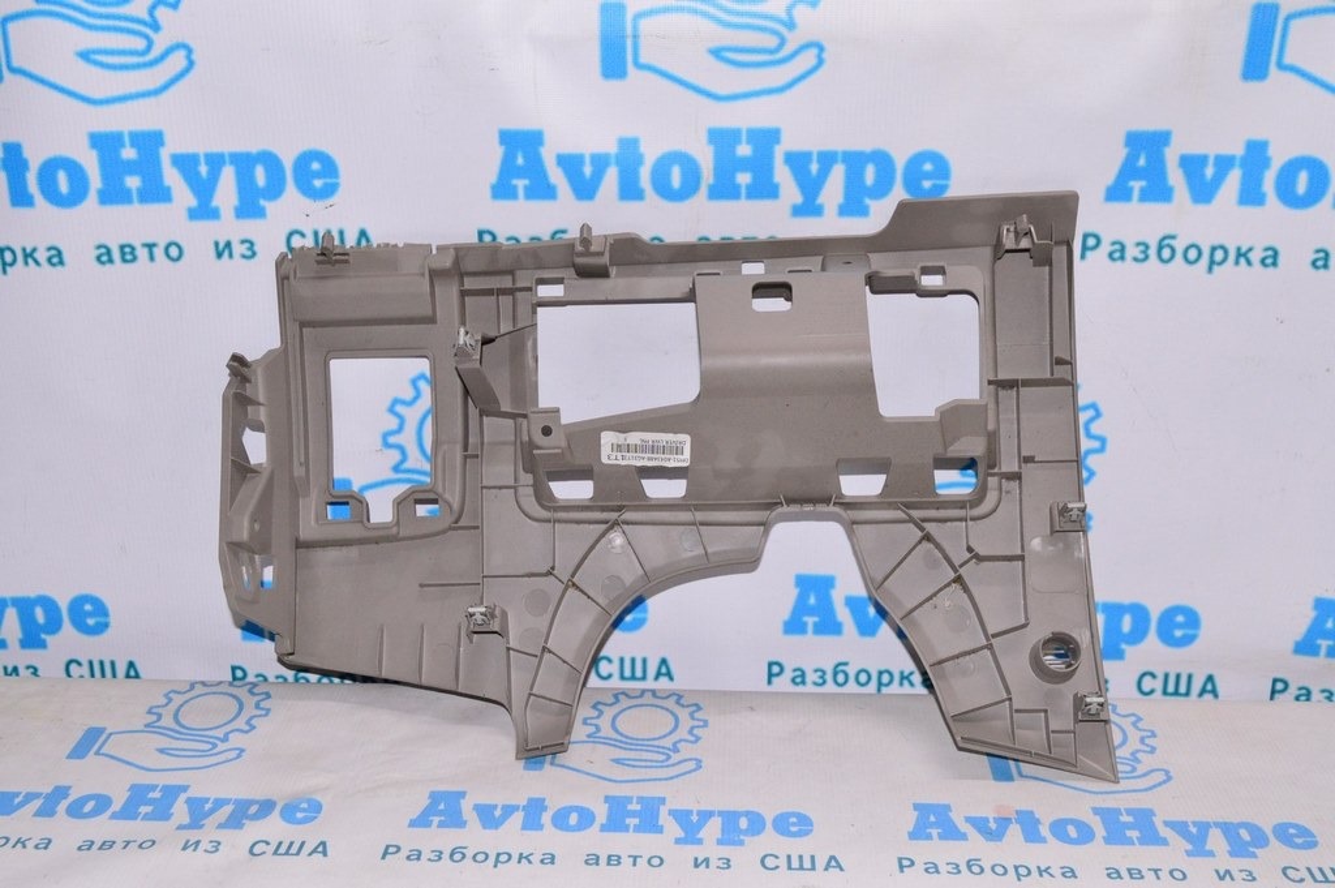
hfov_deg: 49.6
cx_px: 668
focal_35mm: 39
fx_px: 1445
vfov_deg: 34.2
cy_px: 444
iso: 1600
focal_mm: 26
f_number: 8
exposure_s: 1/200
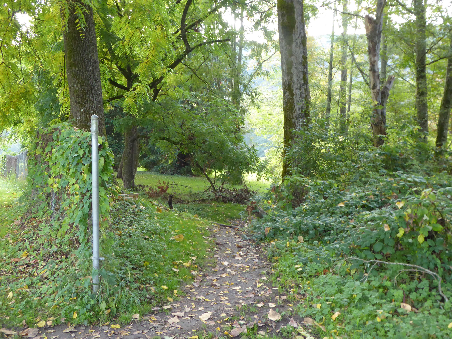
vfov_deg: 39.7
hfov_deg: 51.4
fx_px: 470
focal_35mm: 36
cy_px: 170
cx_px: 226
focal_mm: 6.3
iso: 320
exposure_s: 1/60
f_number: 3.7
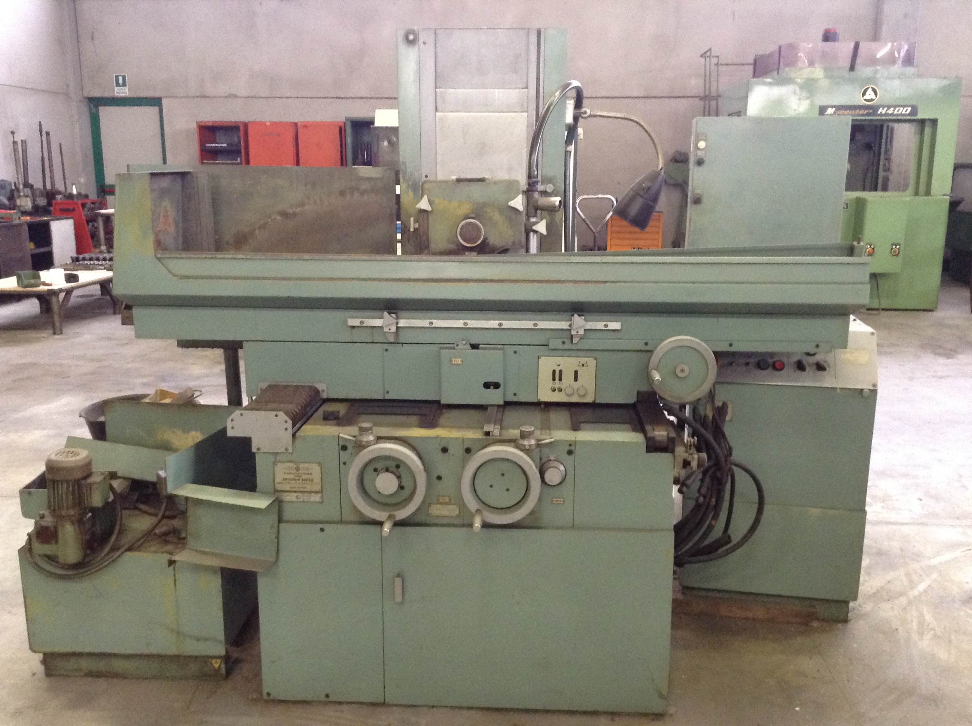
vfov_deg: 42.8
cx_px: 486
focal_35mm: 33
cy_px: 363
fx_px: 925
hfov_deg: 55.4
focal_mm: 3.3
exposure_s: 1/15
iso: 250
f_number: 2.4
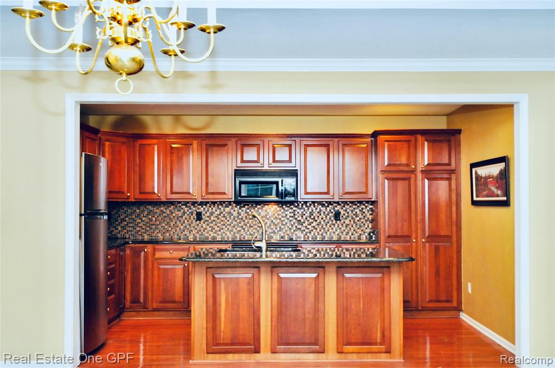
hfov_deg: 53.2
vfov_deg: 36.7
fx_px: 554
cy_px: 184
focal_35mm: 36
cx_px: 278
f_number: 4.5
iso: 1000
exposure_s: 1/125
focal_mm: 24
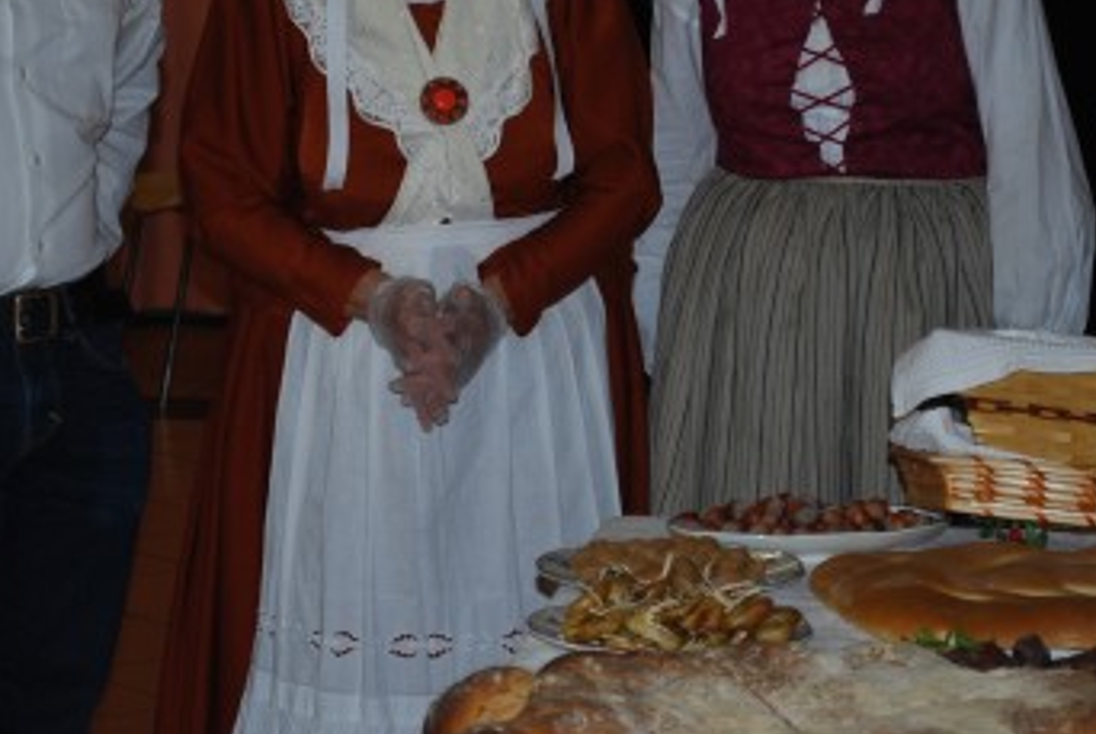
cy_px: 114
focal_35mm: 146
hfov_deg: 14.0
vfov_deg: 9.4
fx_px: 4451
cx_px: 378
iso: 200
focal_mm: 52
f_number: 5.6
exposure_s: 1/60
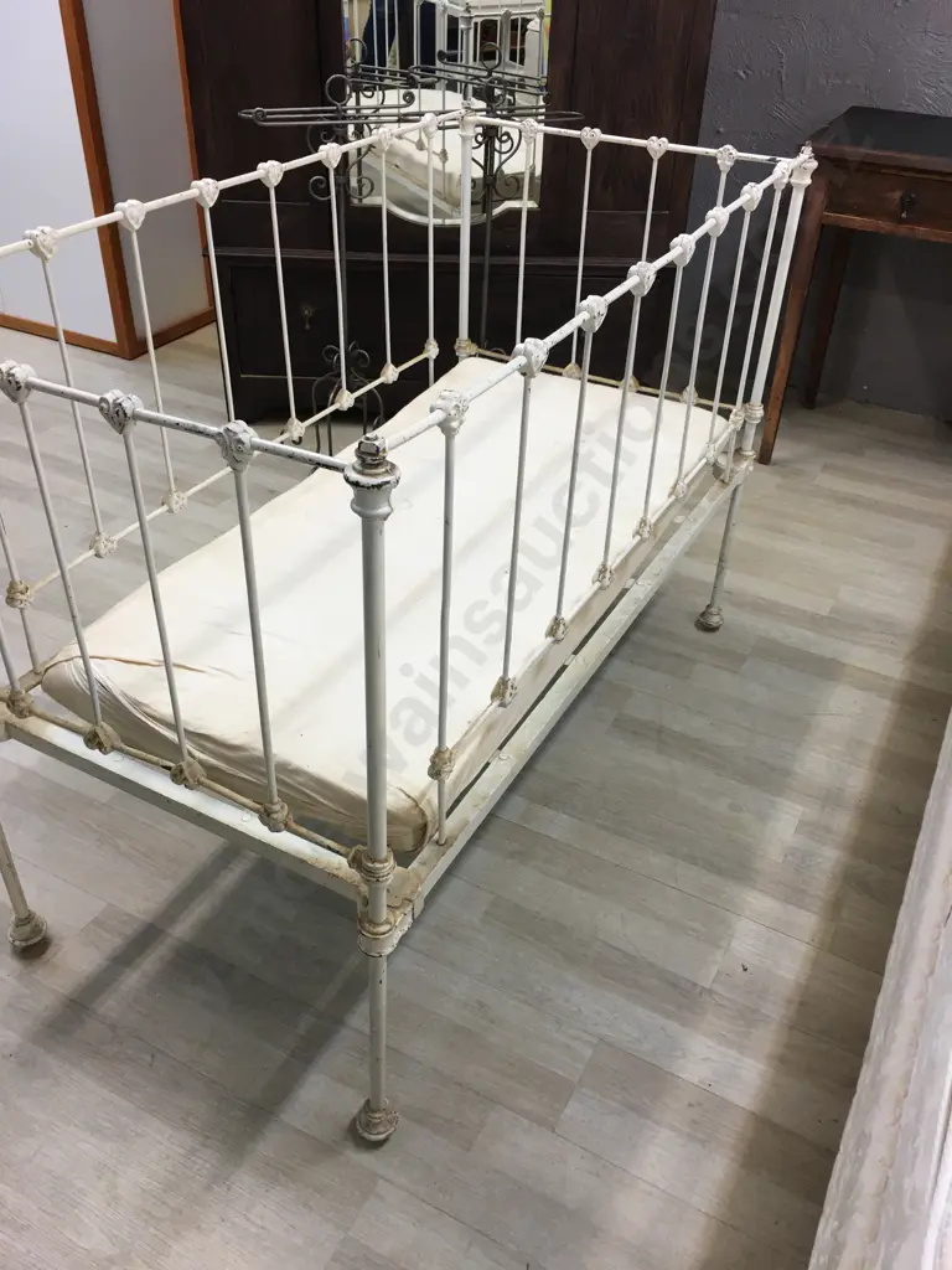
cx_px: 476
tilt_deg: -33.7
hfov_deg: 48.2
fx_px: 1063
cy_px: 635
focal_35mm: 29
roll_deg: -2.2
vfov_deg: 61.7
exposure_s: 1/33
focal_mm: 4.15
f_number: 2.2
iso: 40
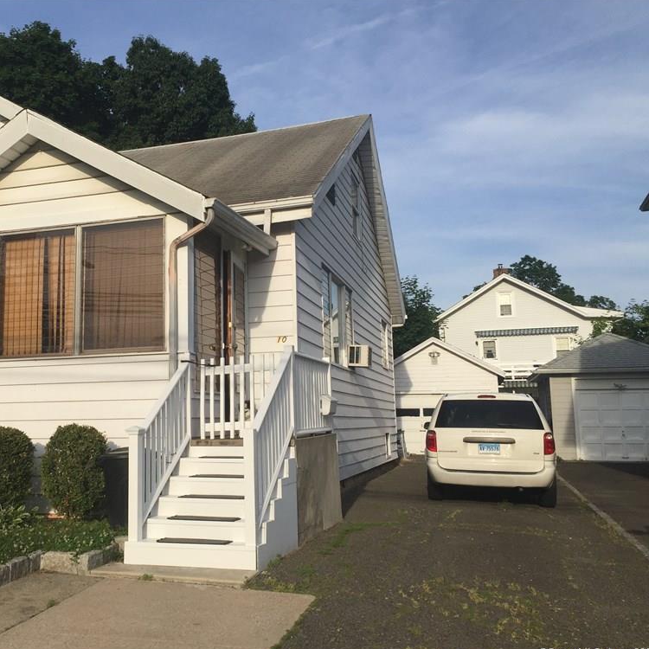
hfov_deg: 46.5
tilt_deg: +7.7
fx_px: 742
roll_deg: +0.5
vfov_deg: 47.2
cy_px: 329
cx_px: 221
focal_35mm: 35
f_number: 2.2
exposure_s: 1/2198
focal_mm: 4.15
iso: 32
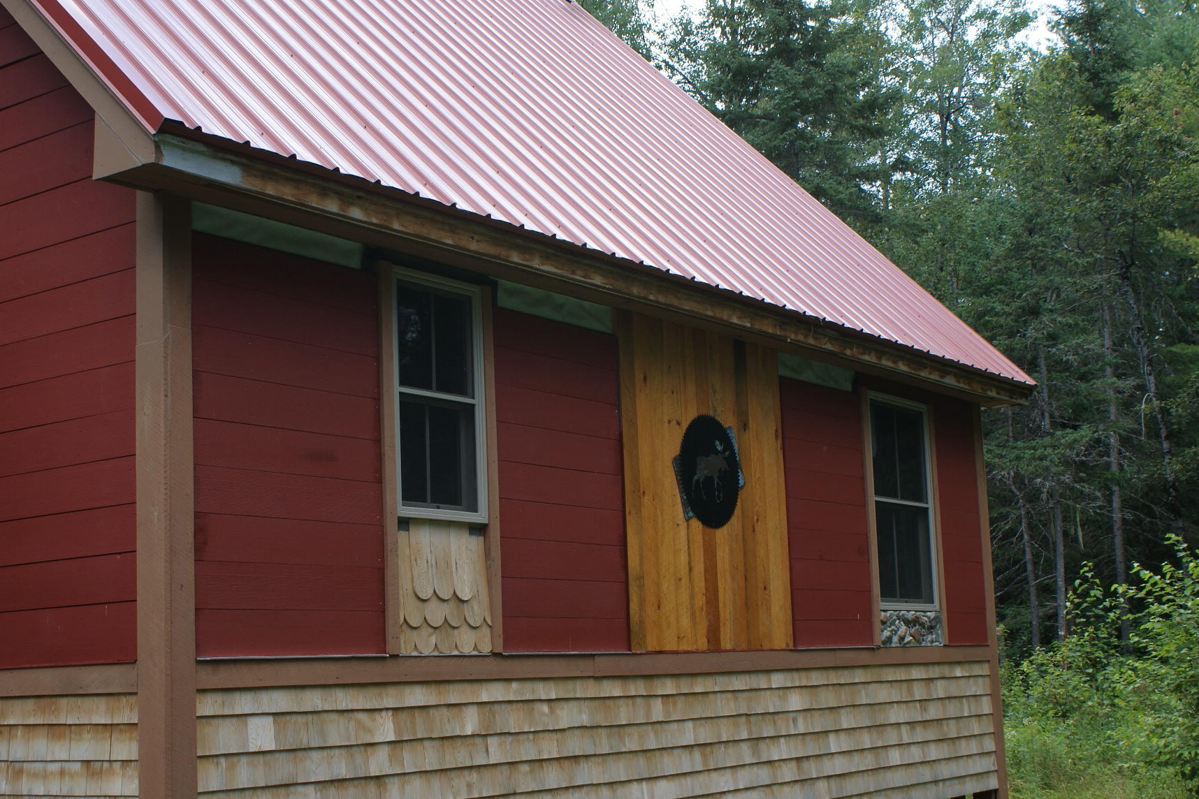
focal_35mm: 47
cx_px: 597
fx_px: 1565
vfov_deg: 28.6
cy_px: 395
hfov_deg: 41.9
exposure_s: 1/80
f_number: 6.3
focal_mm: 28
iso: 100
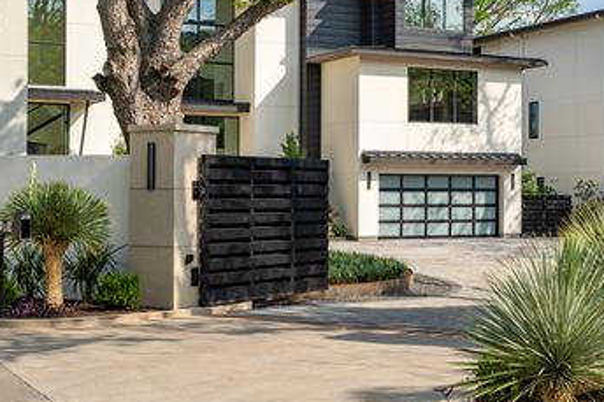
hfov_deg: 30.9
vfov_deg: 20.9
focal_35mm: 65
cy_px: 159
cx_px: 379
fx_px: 1088
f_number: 7.1
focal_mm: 44.6
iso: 100
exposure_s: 1/1000
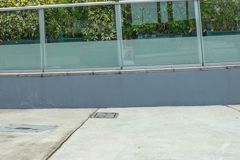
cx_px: 24
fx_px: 553
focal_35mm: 83
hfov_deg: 23.8
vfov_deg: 15.8
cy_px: -36
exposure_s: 1/320
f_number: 7.1
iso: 640
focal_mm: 20
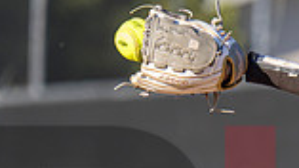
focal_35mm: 979
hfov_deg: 2.2
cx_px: 455
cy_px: 103
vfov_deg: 1.2
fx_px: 7755
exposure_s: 1/2500
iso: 250
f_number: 2.8
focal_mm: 178
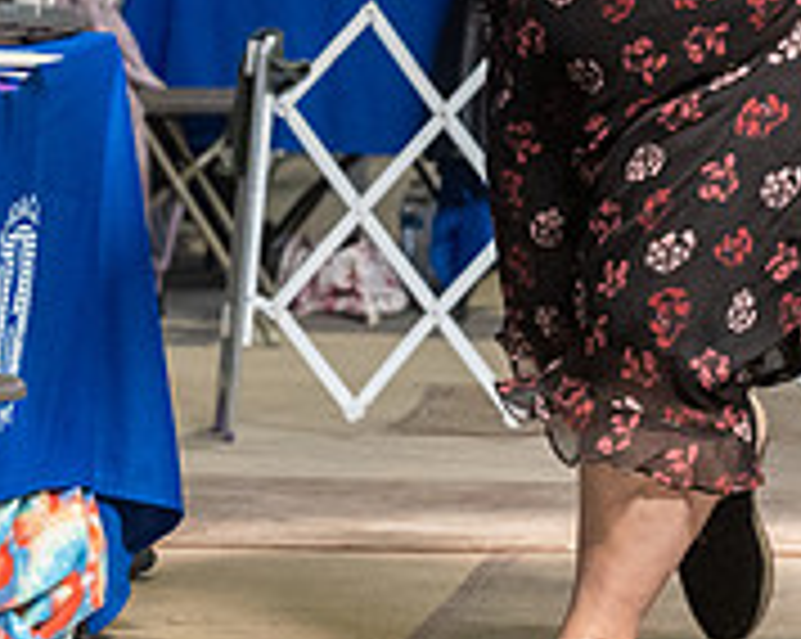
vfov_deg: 4.3
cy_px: -184
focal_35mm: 357
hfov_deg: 5.4
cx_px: 934
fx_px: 8454
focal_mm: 100
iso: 6400
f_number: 5
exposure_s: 1/400
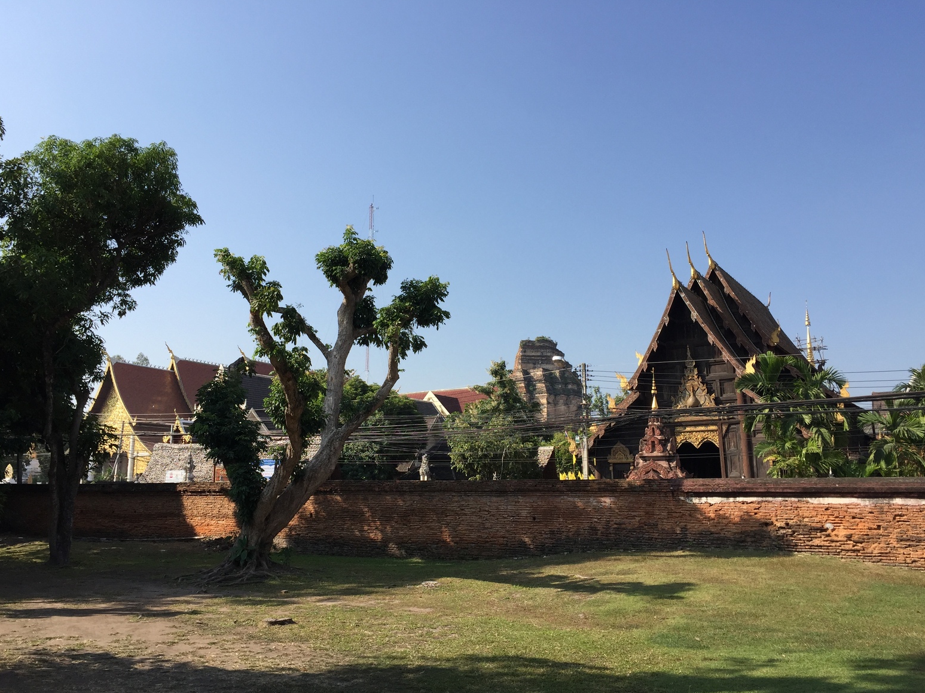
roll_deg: -0.5
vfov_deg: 46.8
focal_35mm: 30
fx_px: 802
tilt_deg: +11.2
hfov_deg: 60.0
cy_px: 344
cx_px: 449
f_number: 2.2
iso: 32
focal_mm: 4.15
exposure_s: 1/1522
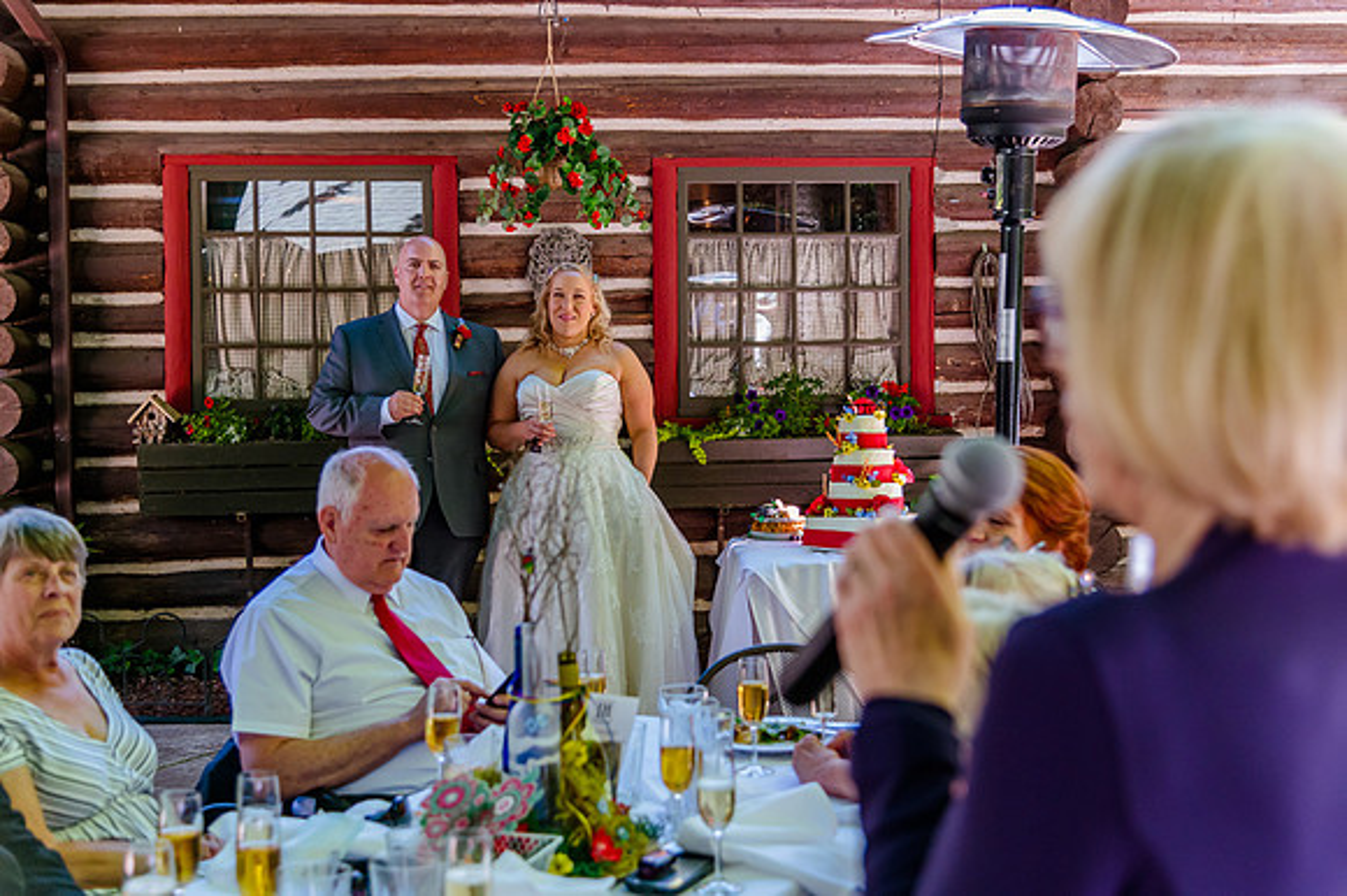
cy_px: 420
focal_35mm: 51
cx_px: 716
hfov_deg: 38.9
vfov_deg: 26.4
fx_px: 1907
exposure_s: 1/500
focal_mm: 48
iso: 1600
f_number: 4
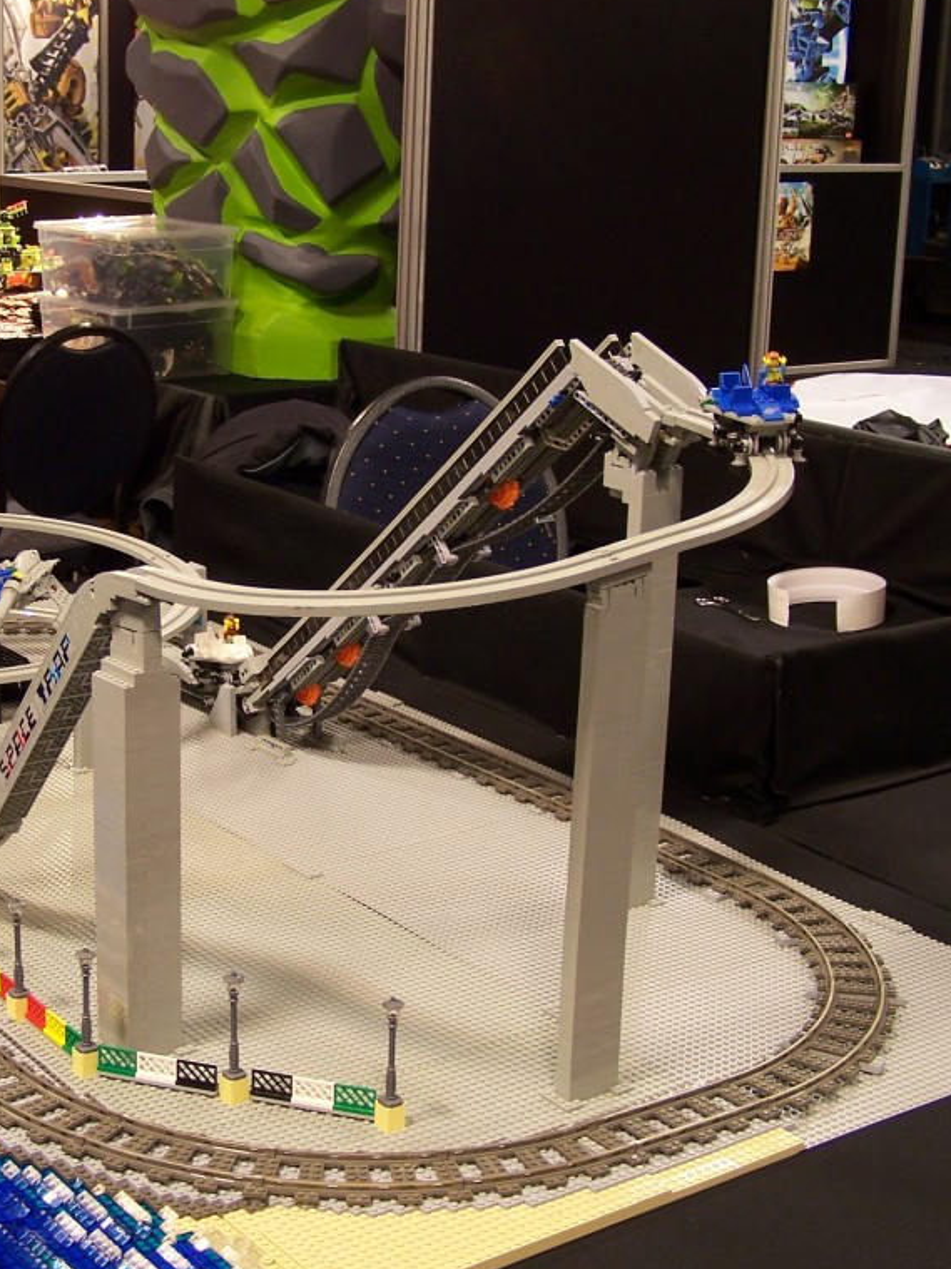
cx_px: 311
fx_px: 1979
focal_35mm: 54
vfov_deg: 35.5
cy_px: 630
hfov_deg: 26.9
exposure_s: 1/2
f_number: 2.8
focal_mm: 6.7
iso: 80
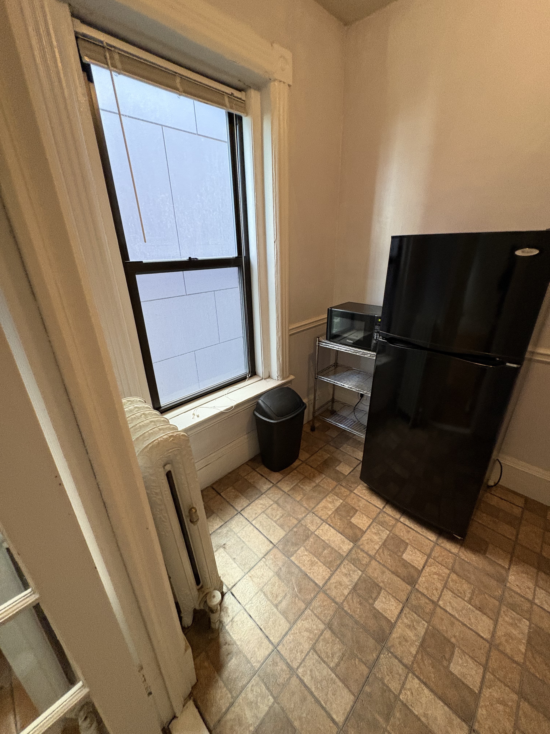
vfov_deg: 102.1
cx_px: 275
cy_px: 367
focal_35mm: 14
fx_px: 297
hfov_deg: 85.7
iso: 500
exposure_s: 1/60
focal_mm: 2.22
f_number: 2.2
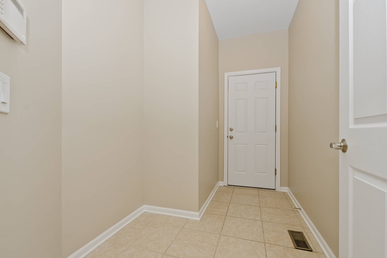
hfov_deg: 100.4
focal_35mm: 15
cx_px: 194
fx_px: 161
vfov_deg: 77.3
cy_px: 129
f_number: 7.1
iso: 250
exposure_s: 1/50
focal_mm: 10
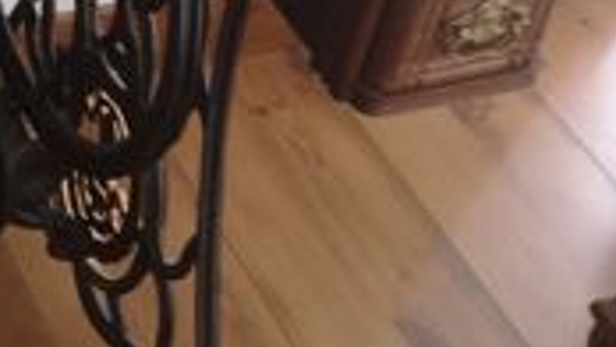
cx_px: -205
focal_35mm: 108
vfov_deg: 10.7
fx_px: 1765
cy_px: -216
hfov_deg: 18.3
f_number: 1.8
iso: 200
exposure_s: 1/33.3
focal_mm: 3.95
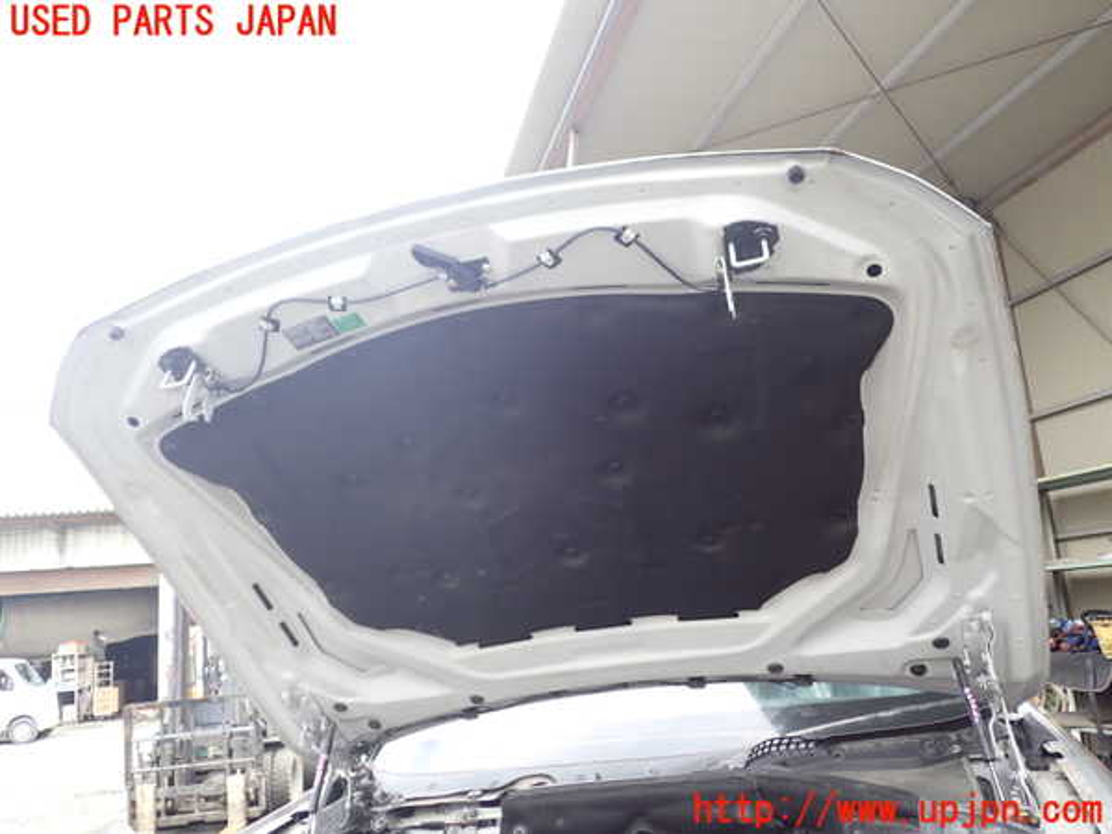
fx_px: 964
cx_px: 556
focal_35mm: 30
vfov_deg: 46.8
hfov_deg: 60.0
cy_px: 417
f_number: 2.3
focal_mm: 5.4
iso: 100
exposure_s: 1/100
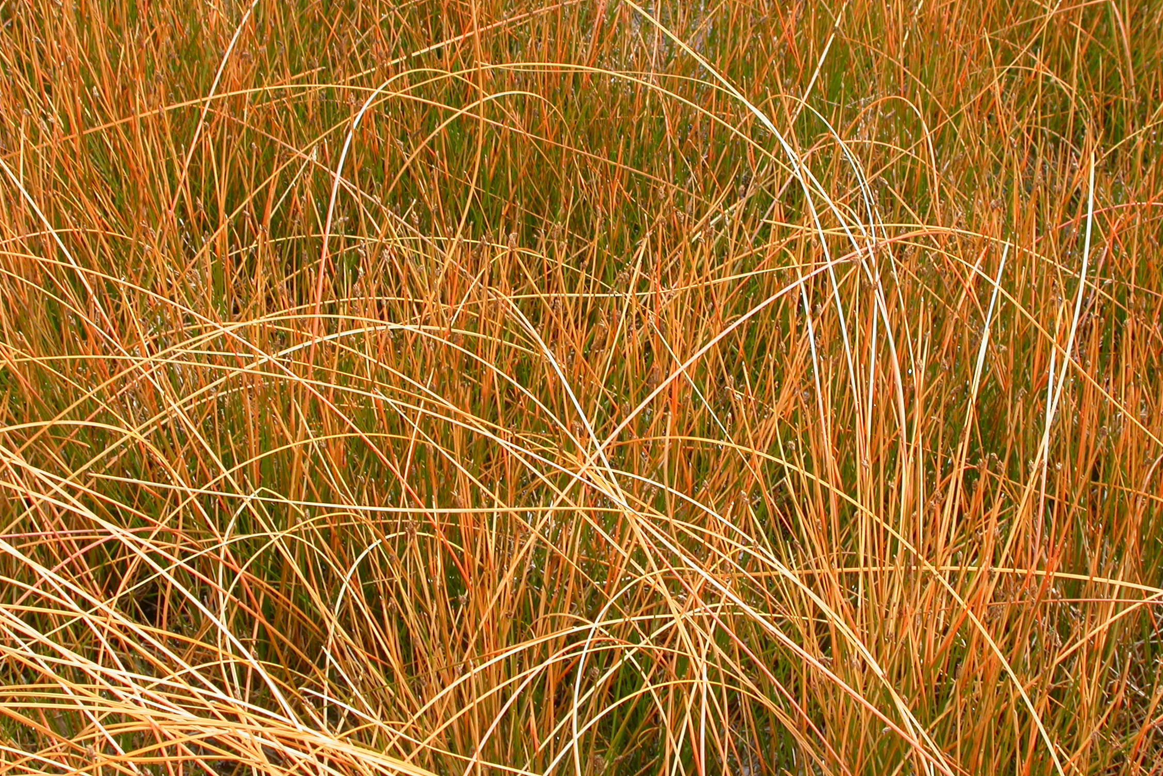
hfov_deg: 24.8
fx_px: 2649
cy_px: 408
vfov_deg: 16.7
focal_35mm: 82
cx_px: 579
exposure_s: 1/108
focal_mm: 16.2
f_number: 5.6
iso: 100
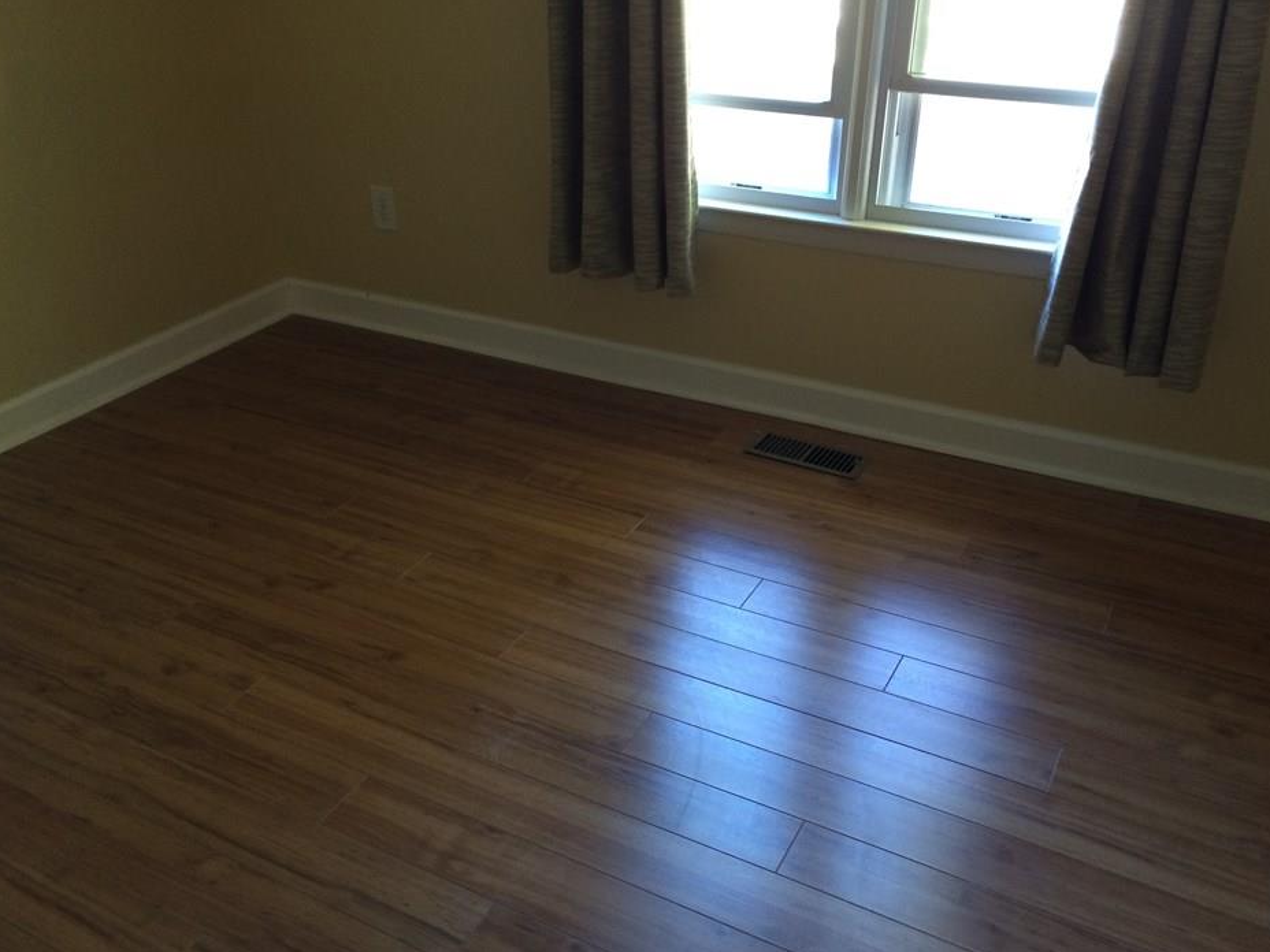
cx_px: 601
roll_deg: +1.5
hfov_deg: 56.8
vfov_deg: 44.1
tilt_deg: -30.6
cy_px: 498
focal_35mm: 32
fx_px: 1174
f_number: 2.2
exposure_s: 1/30
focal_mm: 4.15
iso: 100
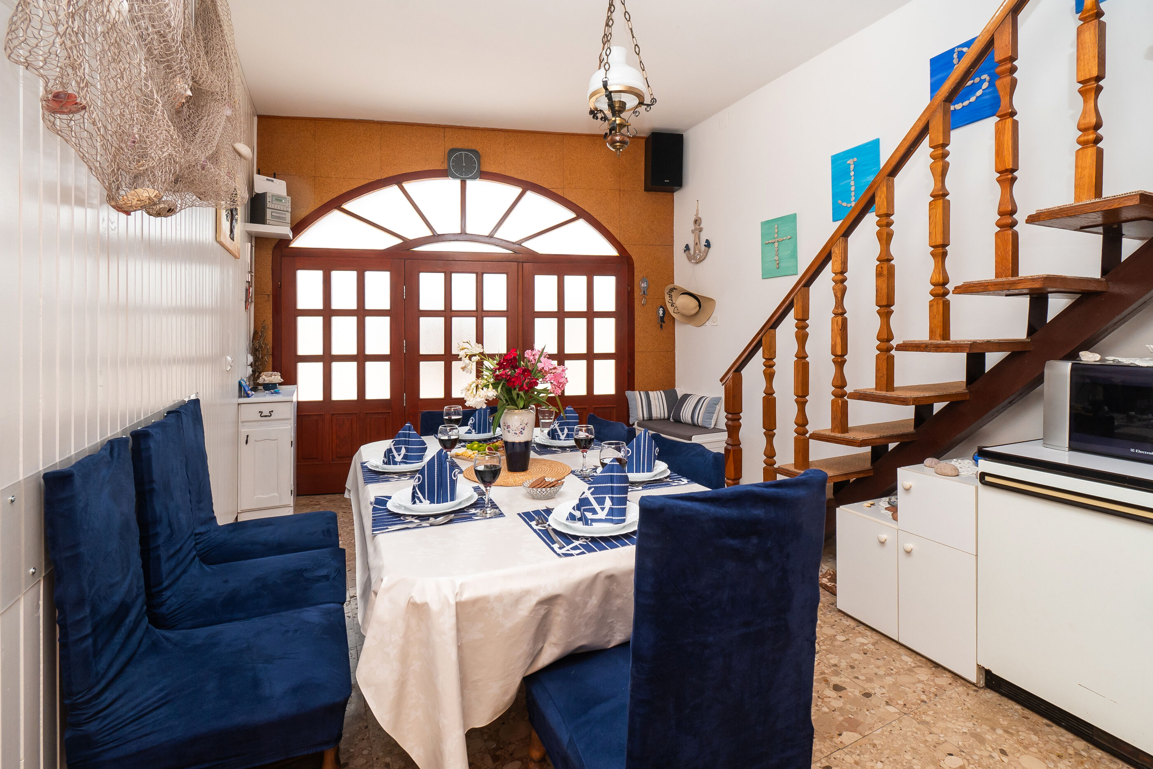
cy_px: 384
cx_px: 576
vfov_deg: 77.3
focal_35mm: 15
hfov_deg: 100.4
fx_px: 480
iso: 200
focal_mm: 10
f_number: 8
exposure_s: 1/80
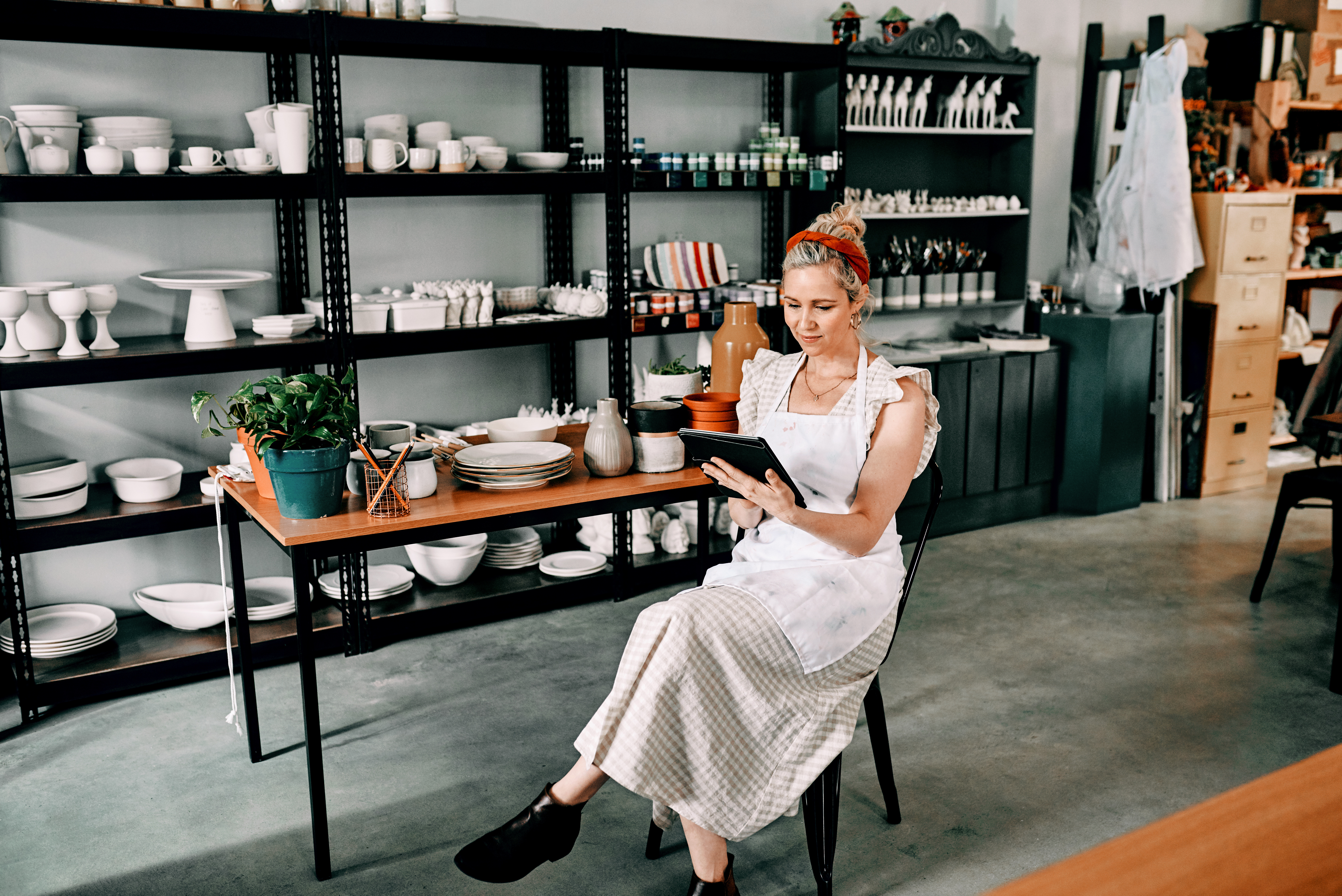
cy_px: 448
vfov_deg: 37.9
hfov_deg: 54.4
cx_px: 671
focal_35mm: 35
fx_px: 1305
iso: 250
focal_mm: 35
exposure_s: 1/250
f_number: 2.8
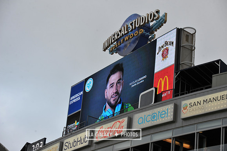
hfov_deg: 20.0
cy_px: 76
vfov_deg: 13.4
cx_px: 114
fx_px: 643
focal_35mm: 102
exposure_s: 1/200
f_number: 7.1
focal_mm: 102
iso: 400
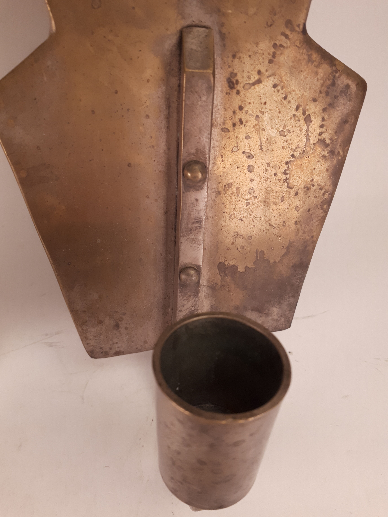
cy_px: 258
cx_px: 194
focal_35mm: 27
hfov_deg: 51.4
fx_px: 404
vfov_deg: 65.3
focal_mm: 3.6
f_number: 1.9
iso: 100
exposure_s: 1/33
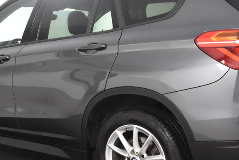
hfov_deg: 33.9
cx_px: 110
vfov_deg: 23.0
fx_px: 392
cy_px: 88
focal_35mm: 59
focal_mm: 22
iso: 1600
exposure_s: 1/50
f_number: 3.5
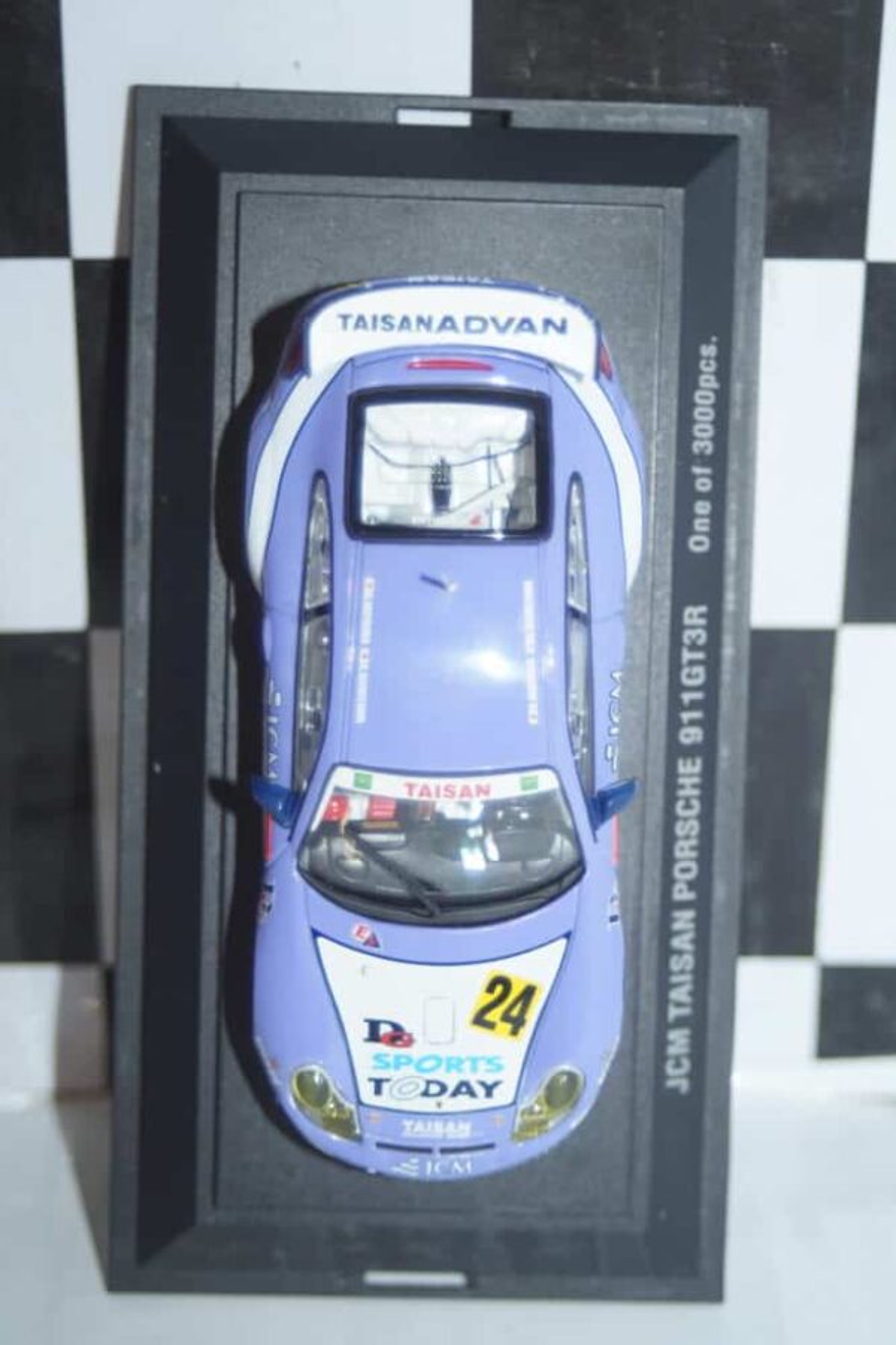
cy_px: 672
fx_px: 2800
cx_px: 448
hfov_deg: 18.2
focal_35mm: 75
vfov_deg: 27.0
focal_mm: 50
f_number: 4.5
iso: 200
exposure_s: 1/160
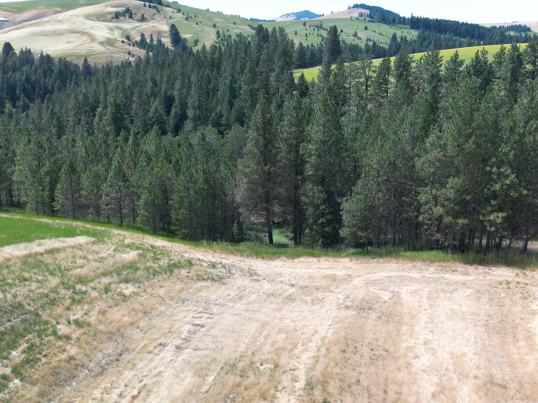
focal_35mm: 37
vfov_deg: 38.6
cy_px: 182
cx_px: 252
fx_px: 575
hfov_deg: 50.1
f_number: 1.7
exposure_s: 1/100
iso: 100
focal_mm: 6.72
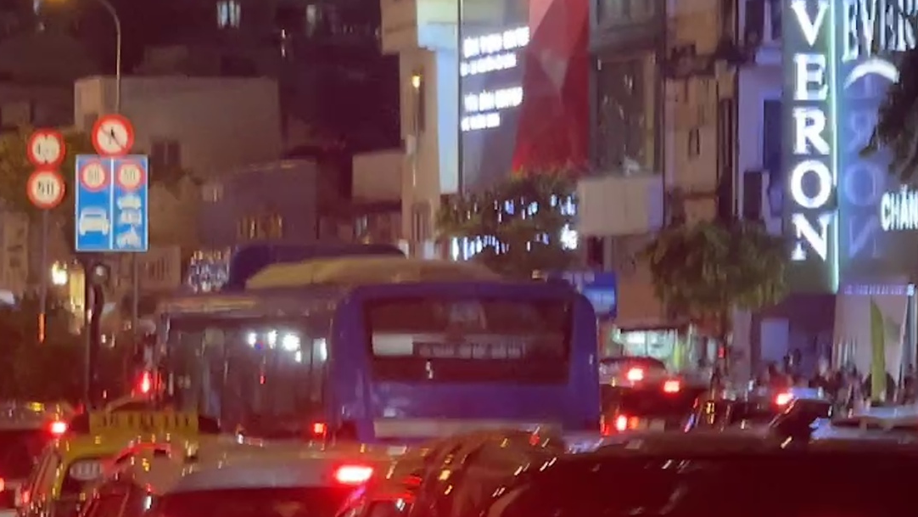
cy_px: 384
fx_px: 4017
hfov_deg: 13.0
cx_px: 300
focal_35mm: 165
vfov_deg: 7.4
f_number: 2.2
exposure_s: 1/42
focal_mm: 7.5
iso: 500
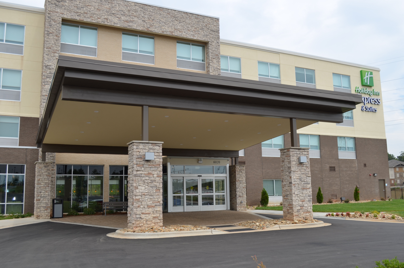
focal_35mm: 33
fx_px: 370
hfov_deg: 57.3
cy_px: 134
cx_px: 202
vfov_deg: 39.8
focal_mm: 22
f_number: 7.1
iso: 100
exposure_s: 1/250
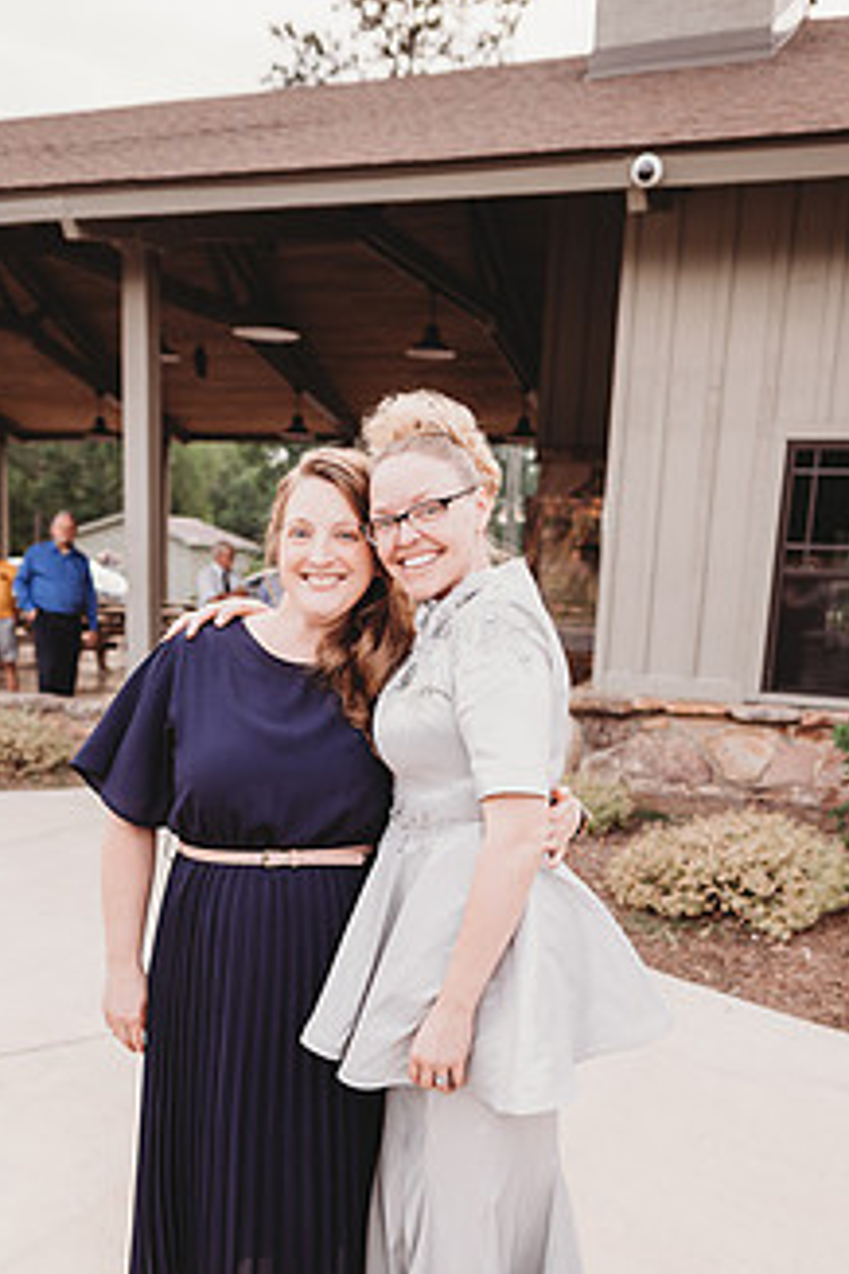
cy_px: 826
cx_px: 405
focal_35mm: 33
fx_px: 1167
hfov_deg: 40.0
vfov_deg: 56.3
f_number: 2.5
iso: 160
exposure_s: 1/200
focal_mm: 24
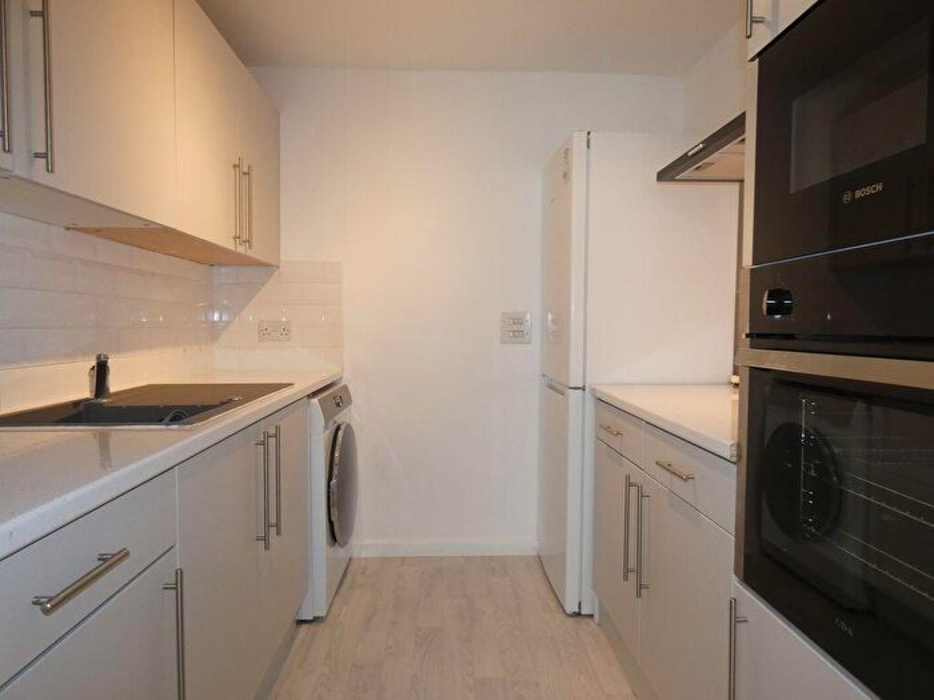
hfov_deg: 81.7
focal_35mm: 20
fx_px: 540
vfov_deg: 66.0
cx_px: 467
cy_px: 350
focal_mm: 3.6
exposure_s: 1/60
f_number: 2.8
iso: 320
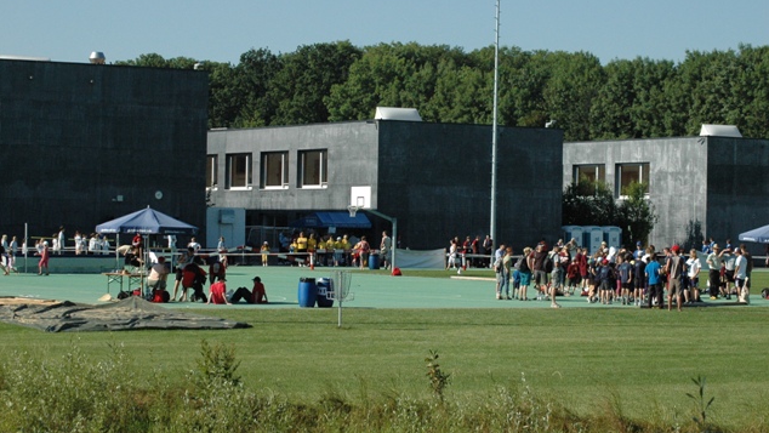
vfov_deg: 10.9
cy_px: 189
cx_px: 383
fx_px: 2264
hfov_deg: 19.3
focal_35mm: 111
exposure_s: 1/2500
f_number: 8
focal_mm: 70
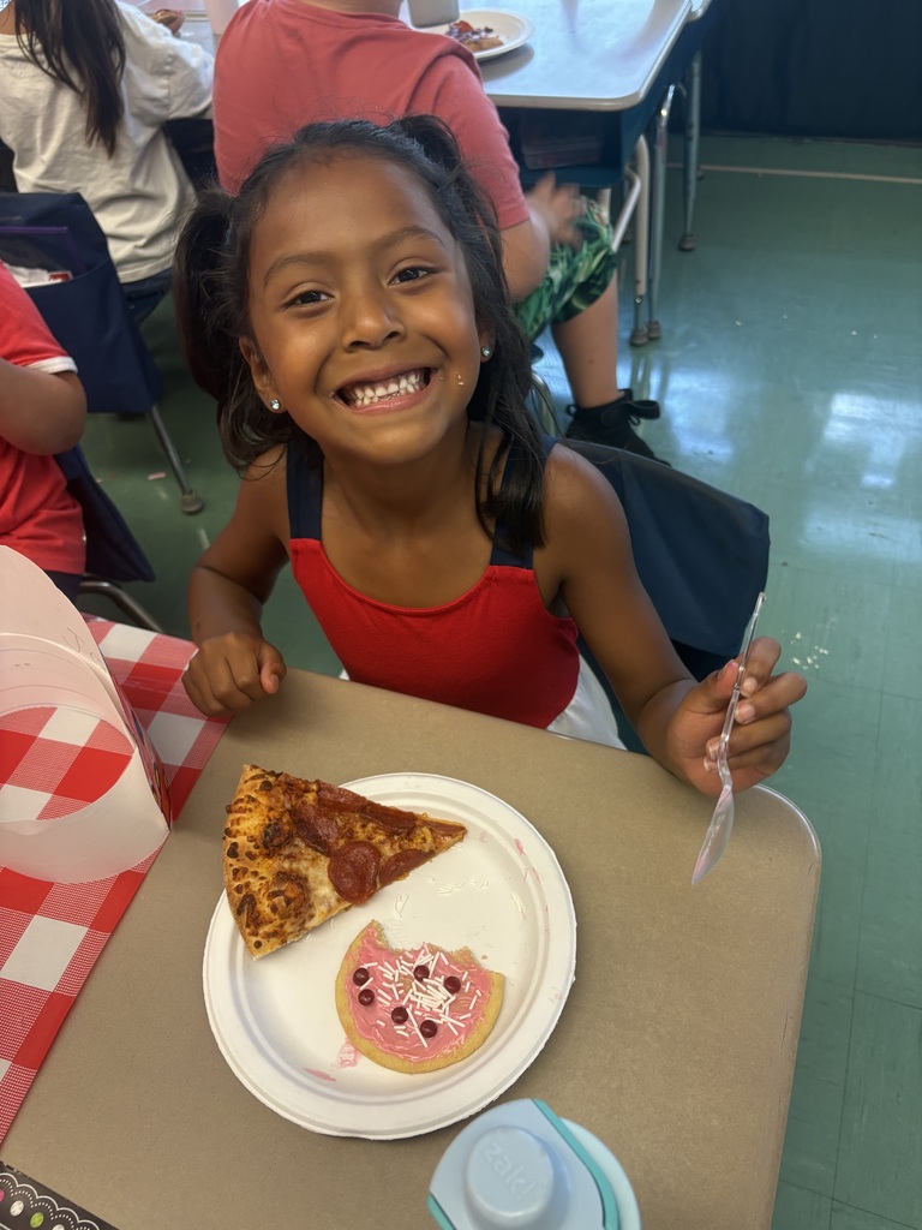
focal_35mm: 26
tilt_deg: -45.5
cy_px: 615
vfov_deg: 67.3
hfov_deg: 53.1
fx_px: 923
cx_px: 461
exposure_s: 1/60
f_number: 1.6
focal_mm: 5.96
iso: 160
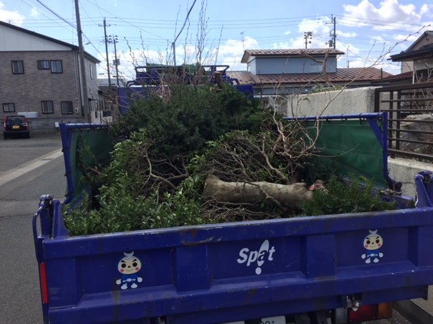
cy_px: 162
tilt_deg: -8.6
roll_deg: +1.0
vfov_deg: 48.2
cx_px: 216
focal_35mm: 29
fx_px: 363
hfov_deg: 61.7
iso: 32
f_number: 2.2
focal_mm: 4.15
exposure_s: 1/1130
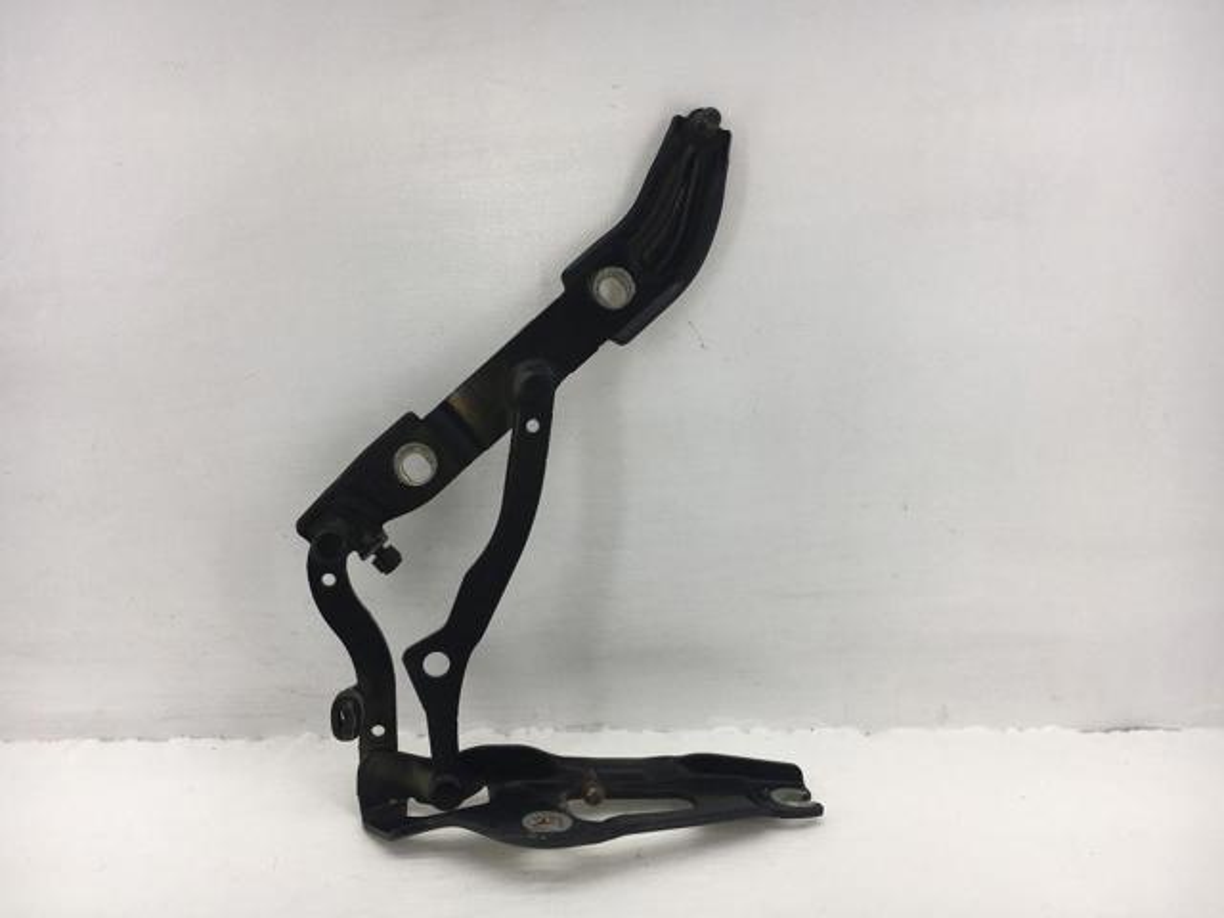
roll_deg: -1.5
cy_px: 459
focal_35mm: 29
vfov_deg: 48.2
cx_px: 612
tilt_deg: -14.3
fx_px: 1025
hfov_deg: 61.7
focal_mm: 4.15
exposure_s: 1/458
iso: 25
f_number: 2.2
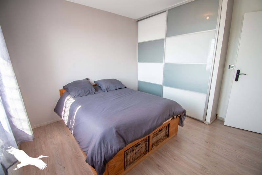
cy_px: 88
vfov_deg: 77.3
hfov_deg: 100.4
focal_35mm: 15
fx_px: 109
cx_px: 131
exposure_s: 1/100
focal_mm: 10
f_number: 5
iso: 500
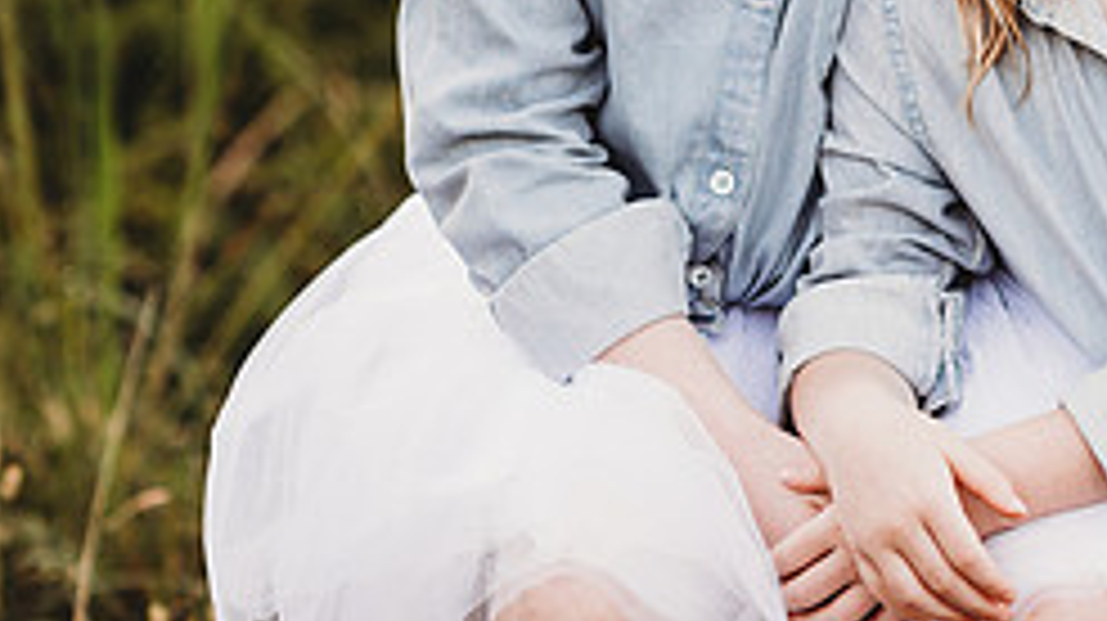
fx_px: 6160
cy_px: -232
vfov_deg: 5.7
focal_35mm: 210
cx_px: 904
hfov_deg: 10.2
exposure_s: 1/200
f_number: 2.2
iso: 125
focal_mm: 85
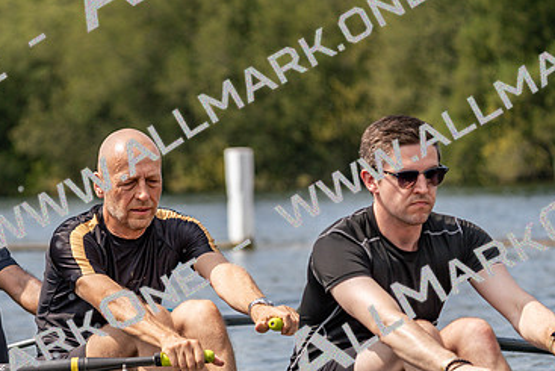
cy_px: 254
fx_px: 4873
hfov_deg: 6.5
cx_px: 165
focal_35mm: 316
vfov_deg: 4.4
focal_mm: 200
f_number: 5.6
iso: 250
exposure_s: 1/1600
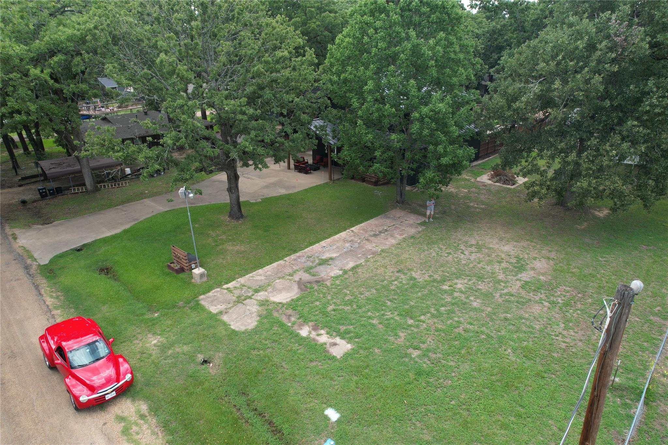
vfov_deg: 57.2
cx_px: 334
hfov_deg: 78.6
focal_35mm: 22
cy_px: 222
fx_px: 408
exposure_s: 1/350
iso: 100
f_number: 2.8
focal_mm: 8.38
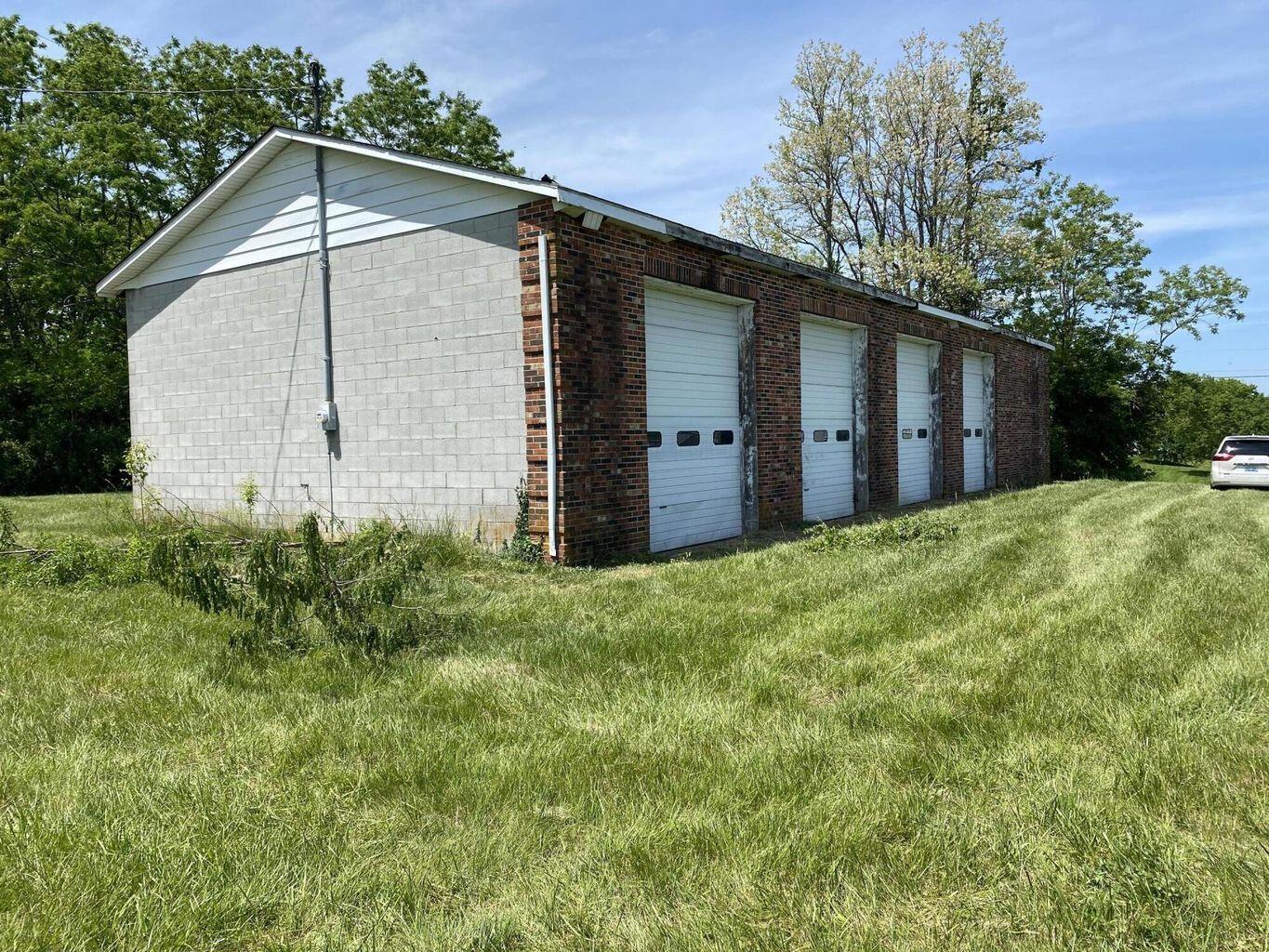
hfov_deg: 67.3
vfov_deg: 53.1
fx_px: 953
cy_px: 476
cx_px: 634
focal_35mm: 26
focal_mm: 4.25
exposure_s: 1/2688
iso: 32
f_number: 1.8
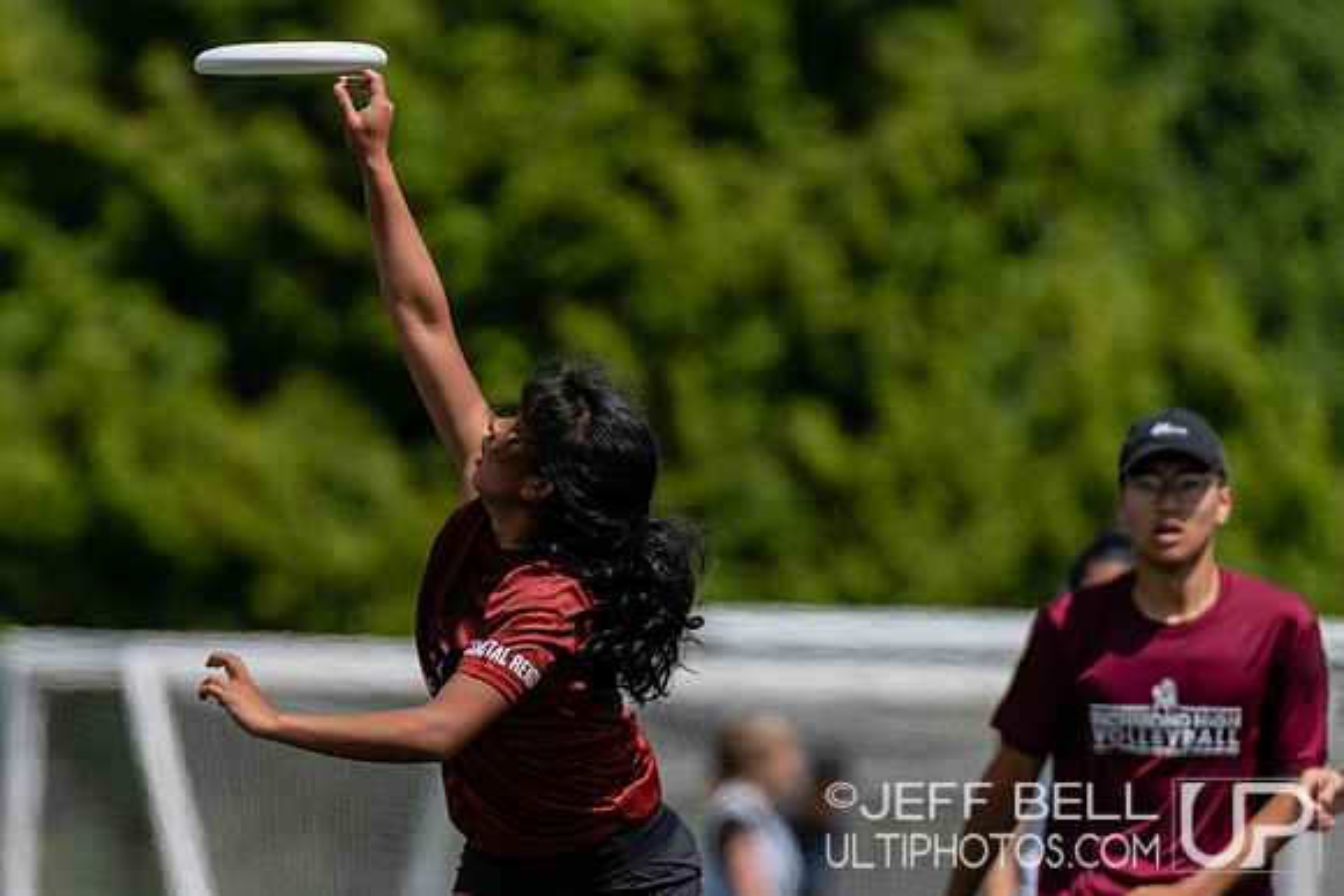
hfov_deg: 2.5
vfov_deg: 1.7
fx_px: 30440
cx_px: 544
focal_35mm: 815
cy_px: 609
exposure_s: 1/2000
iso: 200
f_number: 4
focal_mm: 400
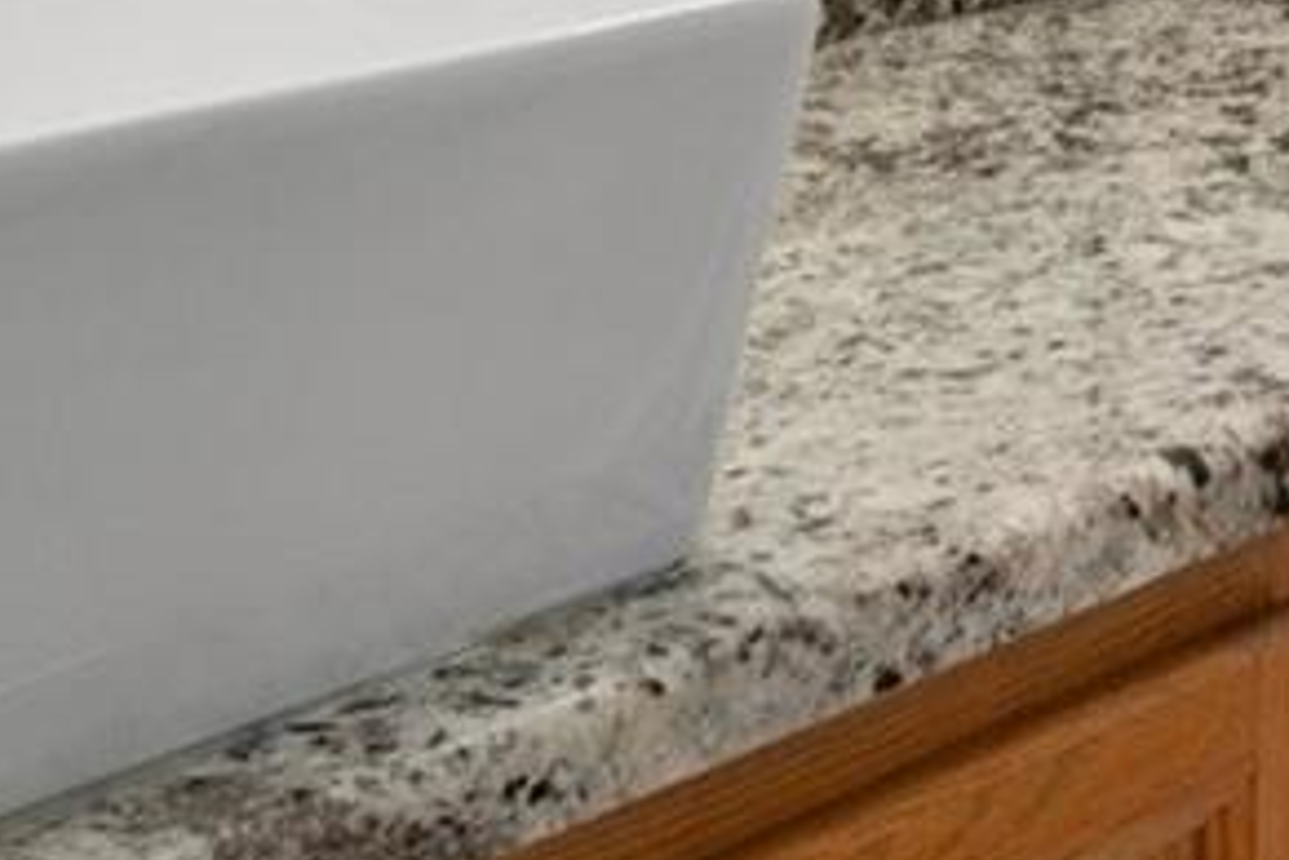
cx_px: 1914
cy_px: -647
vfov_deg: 13.6
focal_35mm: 91
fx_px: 3249
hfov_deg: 19.6
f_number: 8
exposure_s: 1/5
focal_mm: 11
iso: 320
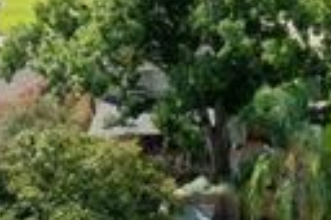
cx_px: 587
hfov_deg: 13.3
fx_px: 1286
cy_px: -5
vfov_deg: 9.7
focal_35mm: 140
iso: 100
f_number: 5
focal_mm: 10.26
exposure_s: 1/240
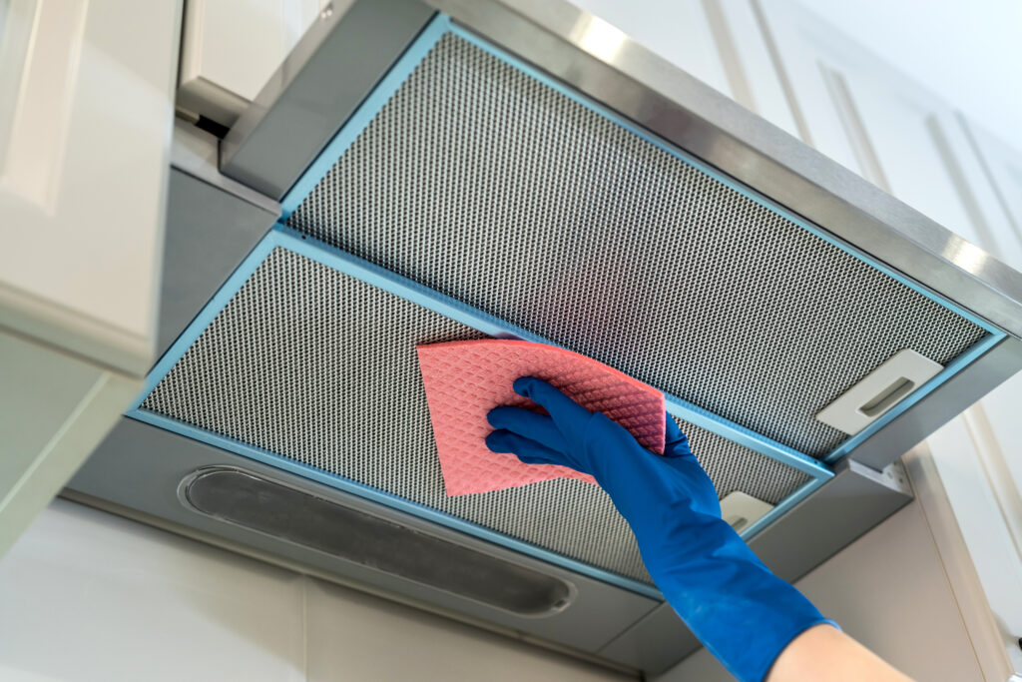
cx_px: 511
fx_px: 1420
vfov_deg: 27.0
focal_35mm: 50
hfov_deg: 39.6
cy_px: 341
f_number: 3.5
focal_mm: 50
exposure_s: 1/160
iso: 500
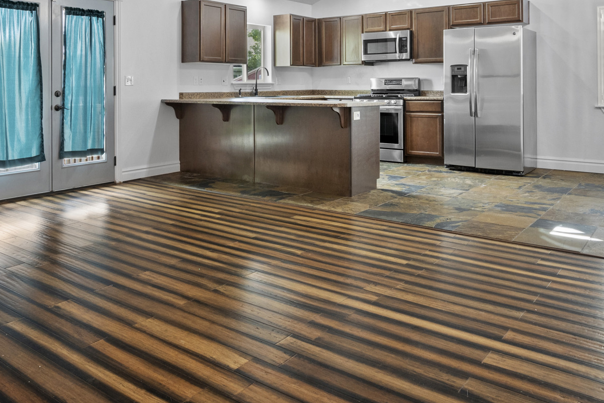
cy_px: 76
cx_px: 247
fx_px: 538
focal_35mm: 32
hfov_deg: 58.3
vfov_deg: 39.4
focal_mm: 15.5
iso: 500
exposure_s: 1
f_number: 8
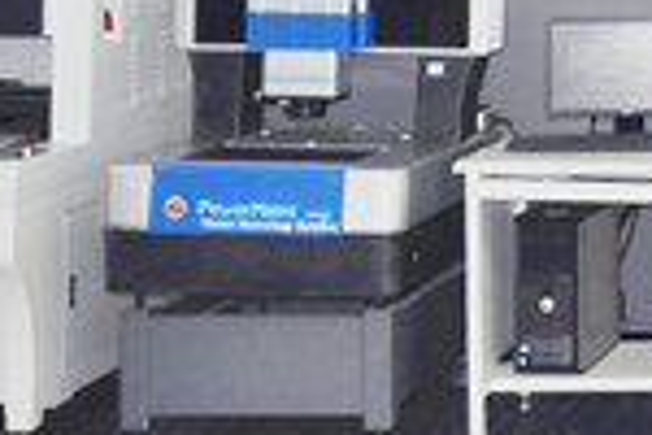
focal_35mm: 108
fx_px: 1956
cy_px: -231
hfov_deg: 16.0
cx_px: 1187
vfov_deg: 12.1
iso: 800
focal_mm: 18
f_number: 3.5
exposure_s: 1/60
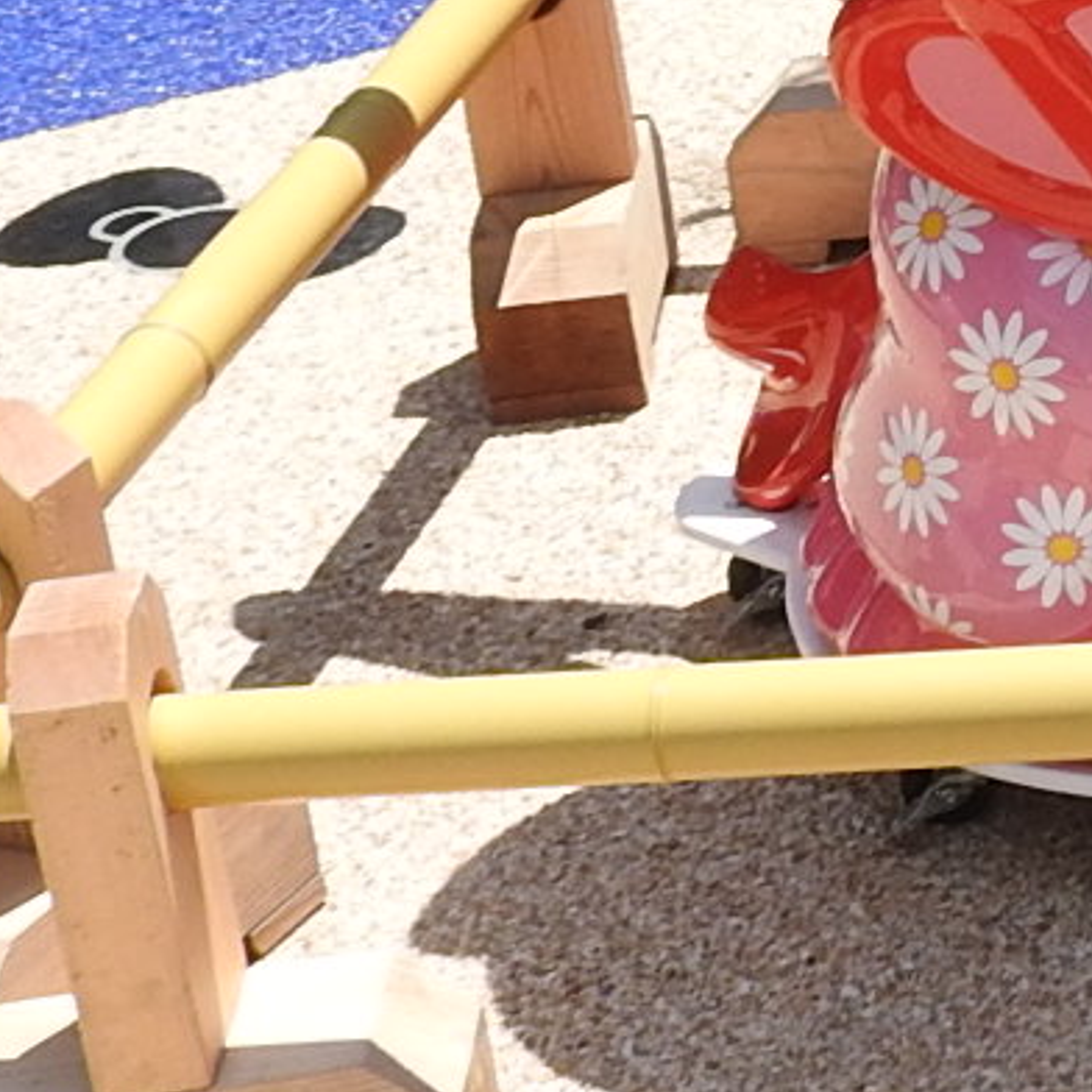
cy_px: -134
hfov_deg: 12.8
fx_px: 4390
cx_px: 2008
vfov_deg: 13.9
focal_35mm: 123
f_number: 3.3
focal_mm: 4.3
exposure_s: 1/800
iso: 100
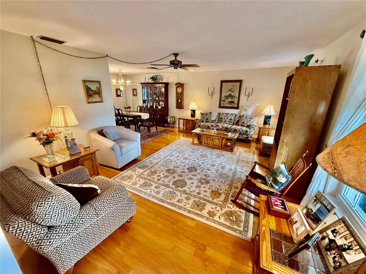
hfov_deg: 102.1
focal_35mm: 14
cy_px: 137
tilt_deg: -16.2
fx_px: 148
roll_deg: -1.3
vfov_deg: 85.7
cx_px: 183
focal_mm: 2.22
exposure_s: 1/120
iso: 500
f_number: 2.2
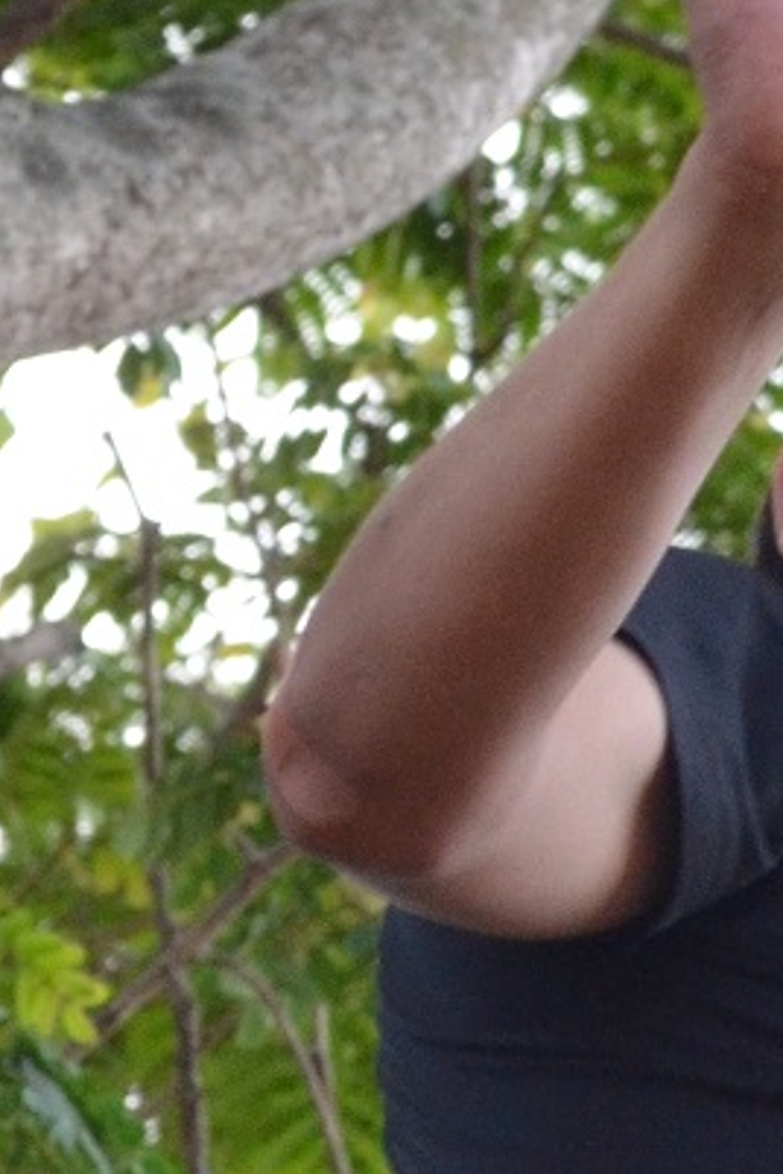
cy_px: 2371
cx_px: 1794
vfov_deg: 4.0
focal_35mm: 504
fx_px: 16444
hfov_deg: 2.7
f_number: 10
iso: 1000
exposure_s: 1/160
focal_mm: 55
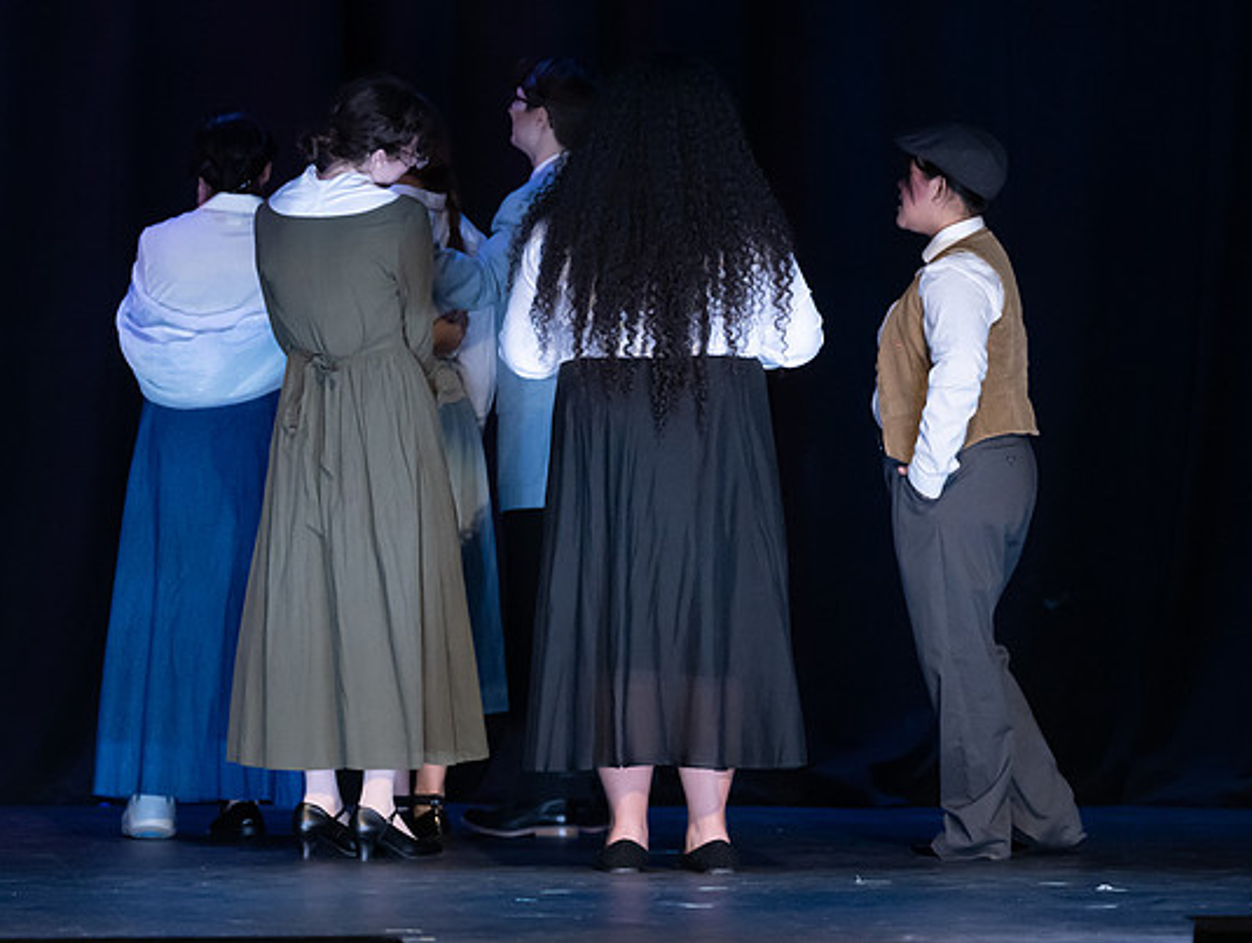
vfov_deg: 4.5
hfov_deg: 5.9
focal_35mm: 334
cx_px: 590
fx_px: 12099
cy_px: 432
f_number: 2.8
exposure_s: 1/320
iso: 3200
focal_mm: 190
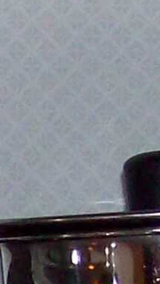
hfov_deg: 4.5
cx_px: -304
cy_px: 414
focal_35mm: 259
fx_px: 1955
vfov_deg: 8.2
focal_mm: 6
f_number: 2.7
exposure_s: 1/64
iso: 140
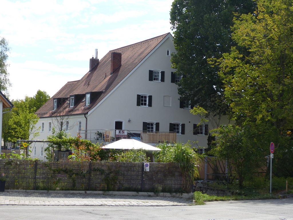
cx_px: 146
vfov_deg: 19.6
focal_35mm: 75
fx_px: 635
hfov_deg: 26.0
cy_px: 110
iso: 100
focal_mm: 13.5
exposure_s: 1/640
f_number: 4
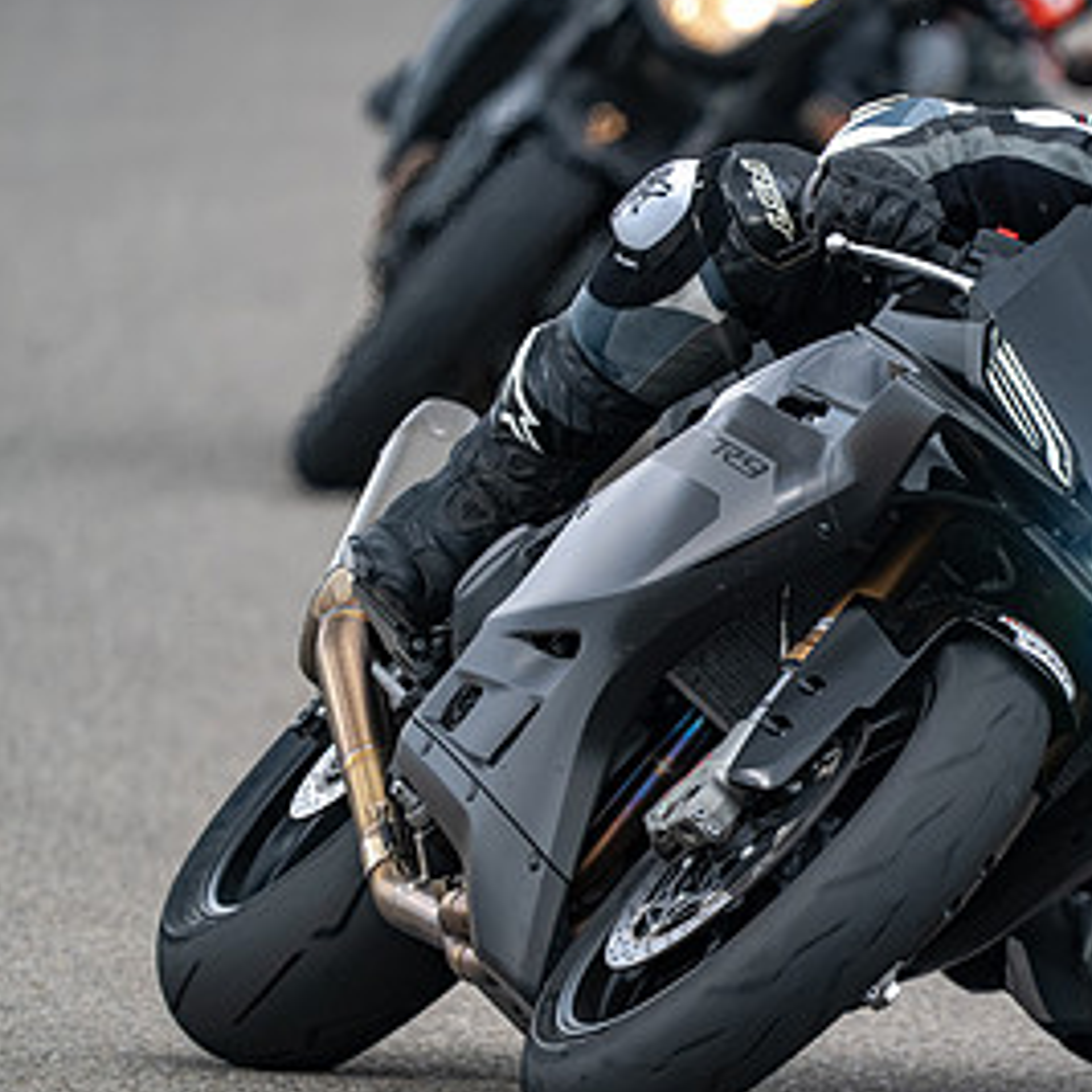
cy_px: 497
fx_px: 39545
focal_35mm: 1108
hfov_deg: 1.6
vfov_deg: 1.6
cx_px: 1112
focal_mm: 600
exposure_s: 1/1250
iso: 900
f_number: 6.3
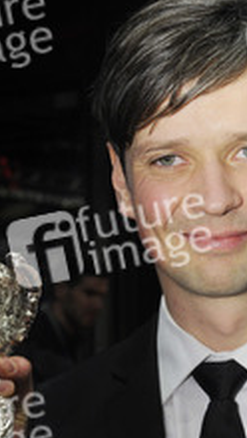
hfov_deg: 11.5
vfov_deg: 20.2
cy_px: 340
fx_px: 1221
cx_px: 168
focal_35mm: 105
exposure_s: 1/250
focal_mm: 55
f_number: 7.1
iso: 800
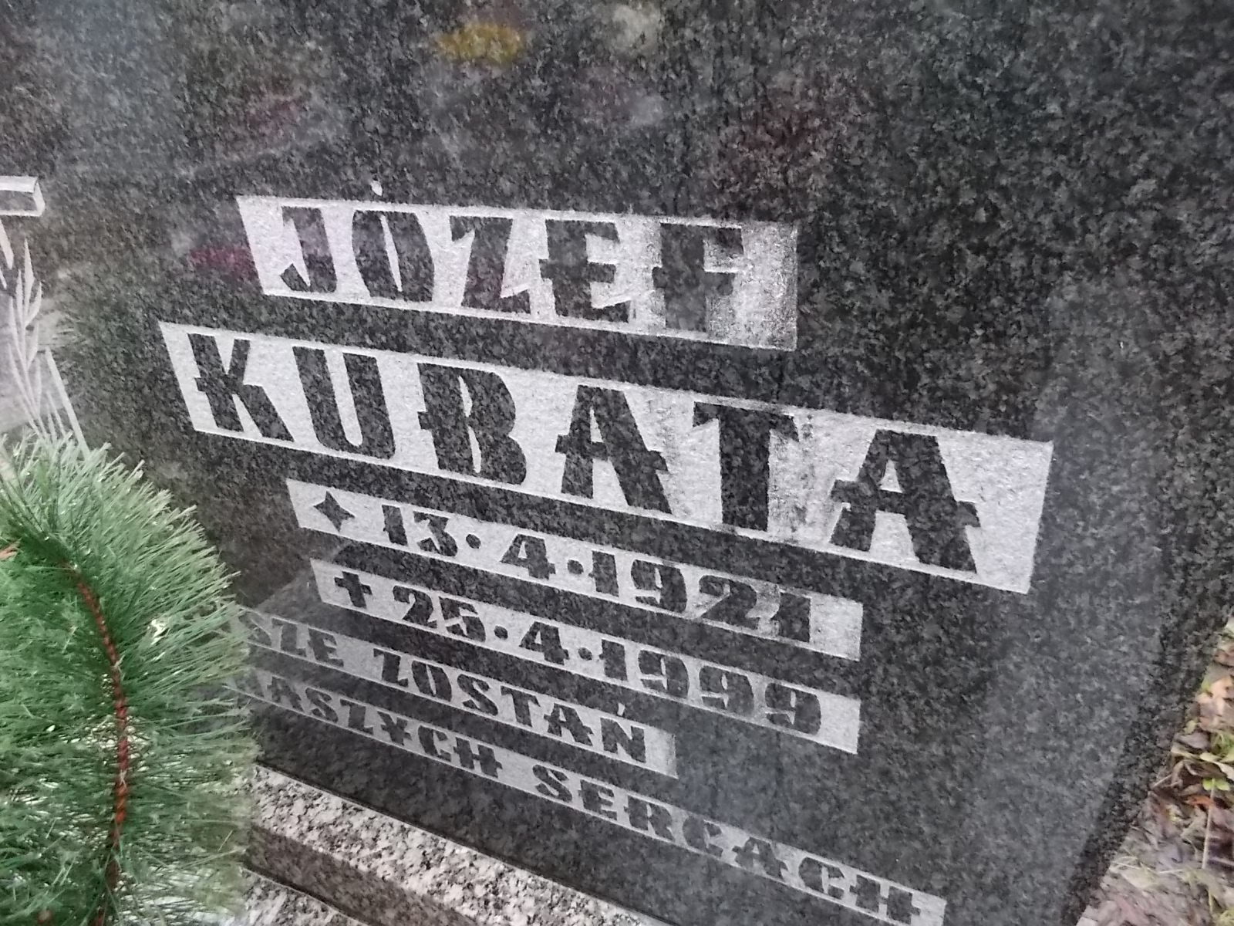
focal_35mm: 26
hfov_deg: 67.3
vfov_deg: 53.1
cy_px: 463
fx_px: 927
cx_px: 617
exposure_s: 1/160
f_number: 3.2
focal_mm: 4.6
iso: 400
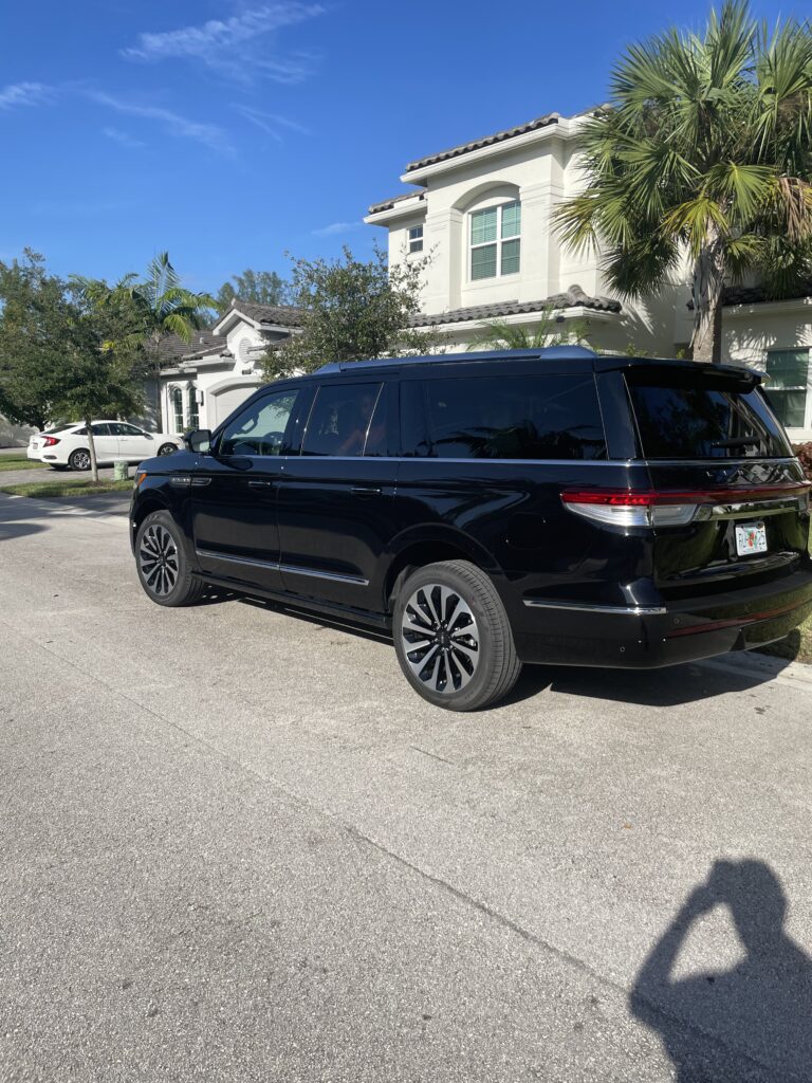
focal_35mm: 26
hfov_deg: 53.1
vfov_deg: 67.3
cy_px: 542
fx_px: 813
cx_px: 406
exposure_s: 1/3401
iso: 32
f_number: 1.6
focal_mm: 4.2
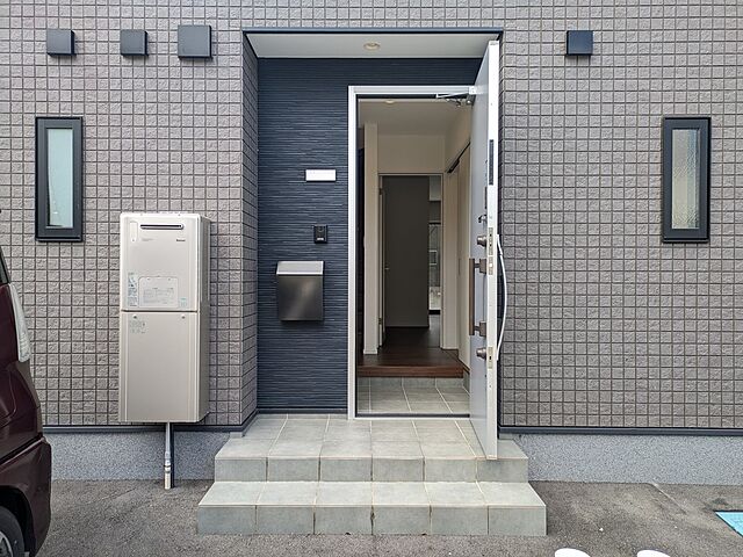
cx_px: 372
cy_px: 278
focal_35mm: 25
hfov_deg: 69.4
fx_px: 537
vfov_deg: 54.9
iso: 45
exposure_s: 1/274
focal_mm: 5.43
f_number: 1.89
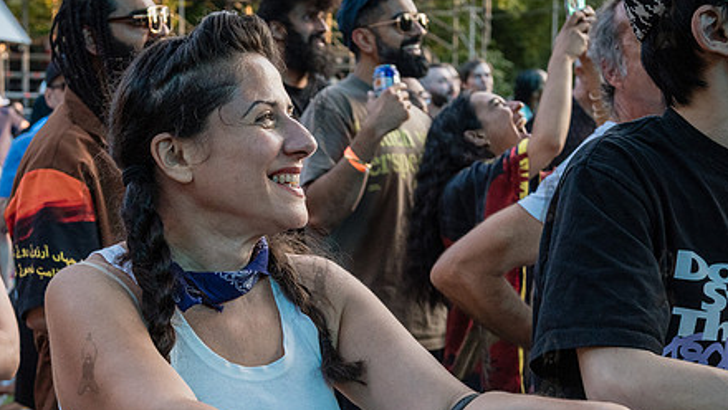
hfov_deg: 30.4
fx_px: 1333
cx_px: 253
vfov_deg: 17.5
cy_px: 260
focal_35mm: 69
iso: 2000
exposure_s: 1/500
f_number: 4.5
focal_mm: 44
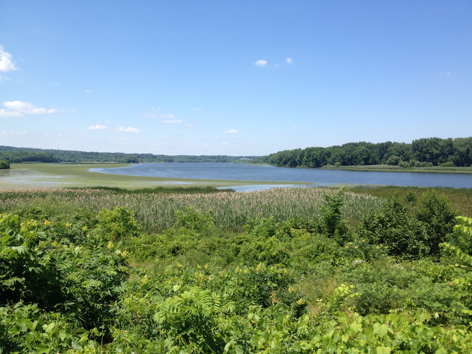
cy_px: 177
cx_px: 236
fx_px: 477
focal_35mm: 35
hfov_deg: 52.6
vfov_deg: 40.7
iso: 50
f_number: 2.4
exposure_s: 1/1284
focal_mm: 4.28
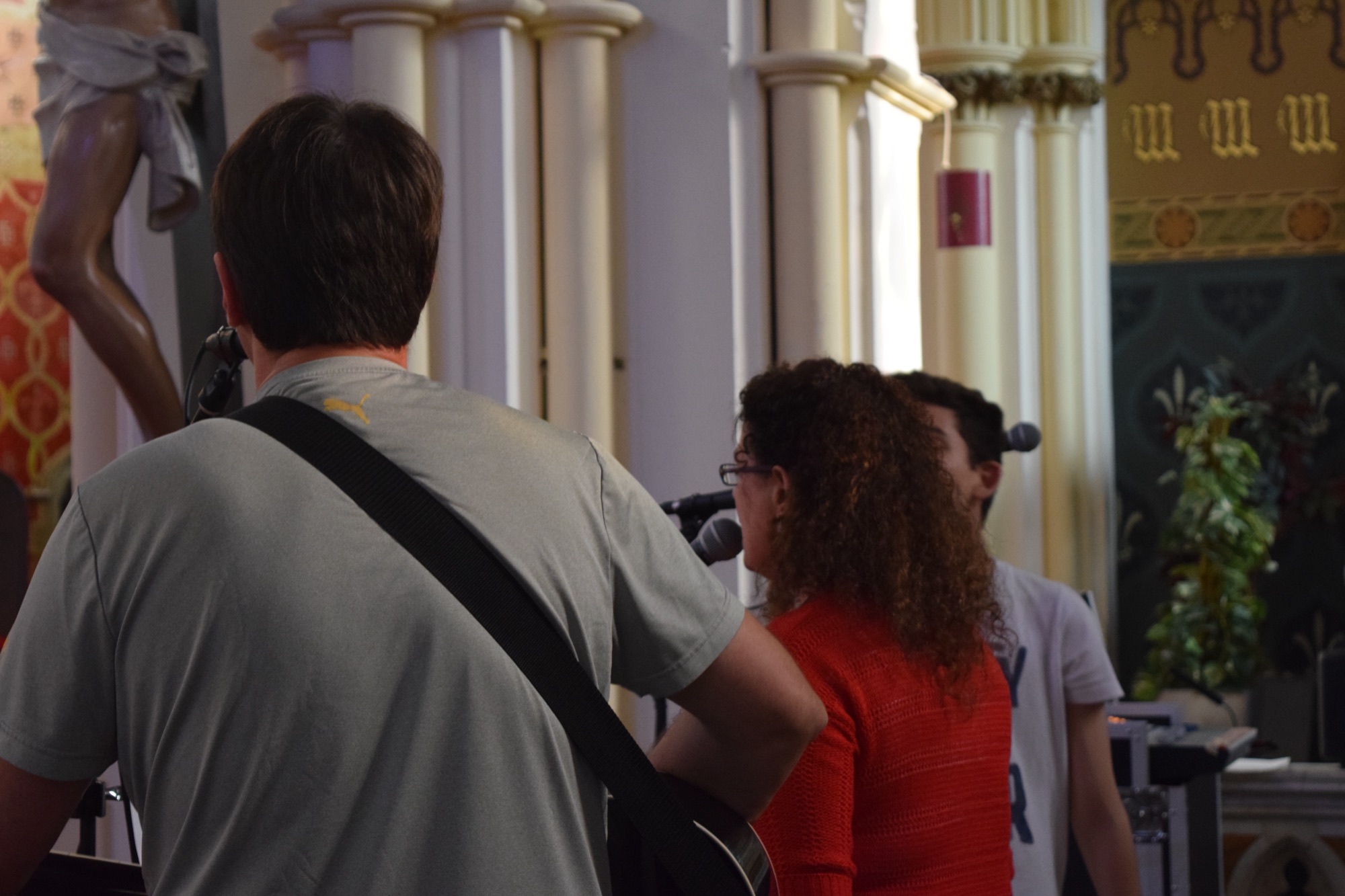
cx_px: 672
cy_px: 448
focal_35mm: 78
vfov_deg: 17.5
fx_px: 2914
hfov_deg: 26.0
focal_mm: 52
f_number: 5.6
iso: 2200
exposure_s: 1/60
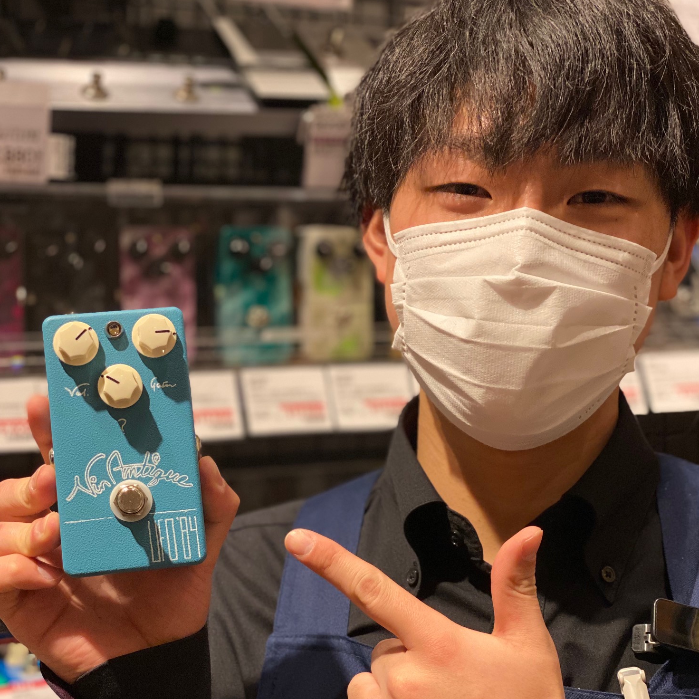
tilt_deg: -5.1
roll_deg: -0.6
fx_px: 1439
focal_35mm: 63
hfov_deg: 27.3
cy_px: 414
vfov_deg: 27.2
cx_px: 356
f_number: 2
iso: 125
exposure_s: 1/122
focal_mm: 6
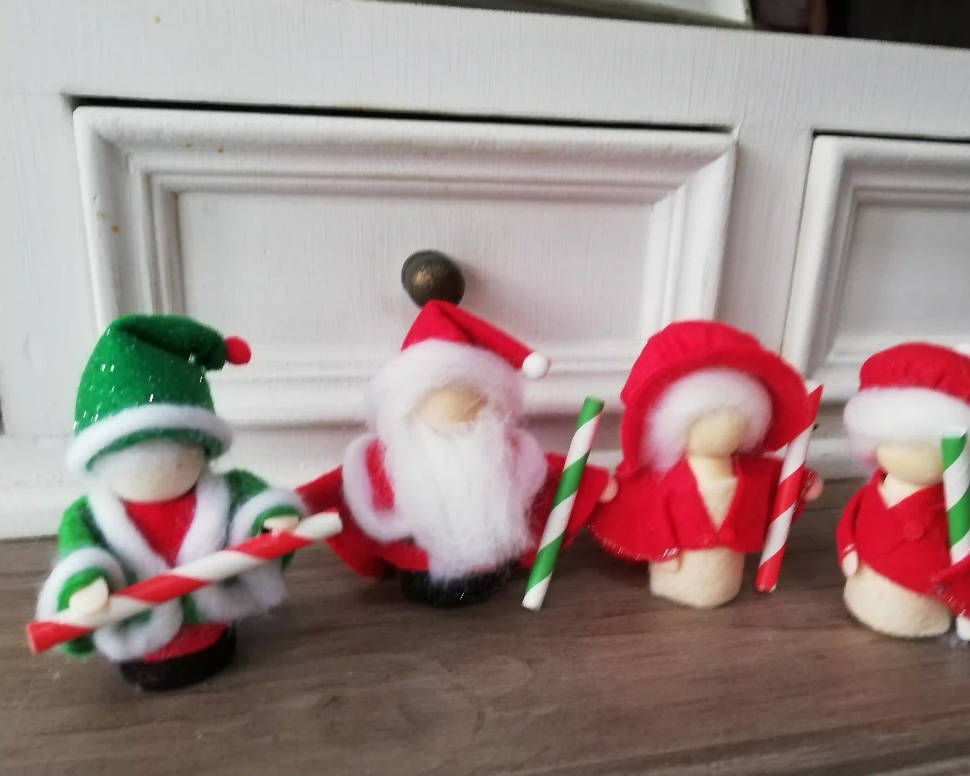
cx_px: 534
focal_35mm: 28
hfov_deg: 62.1
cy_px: 389
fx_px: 804
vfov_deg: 51.5
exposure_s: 1/25
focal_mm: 3.81
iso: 320
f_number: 2.2
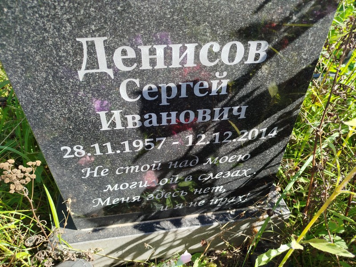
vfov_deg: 56.8
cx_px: 178
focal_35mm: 24
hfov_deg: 71.6
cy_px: 134
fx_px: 247
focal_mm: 5.31
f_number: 1.7
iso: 50
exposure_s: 1/290
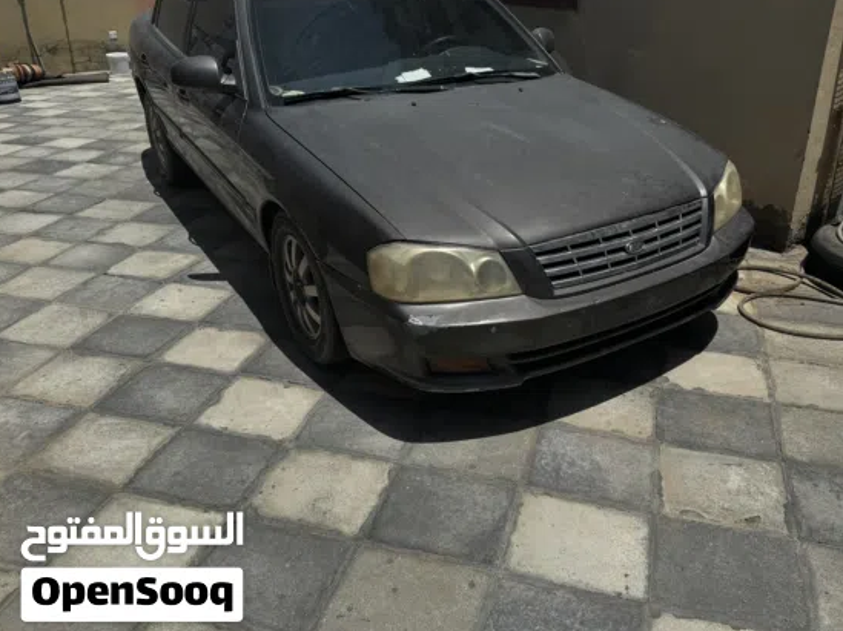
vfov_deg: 49.6
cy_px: 290
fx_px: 681
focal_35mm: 28
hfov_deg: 63.3
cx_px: 474
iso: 80
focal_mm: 6.76
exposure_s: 1/7937
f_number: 1.78
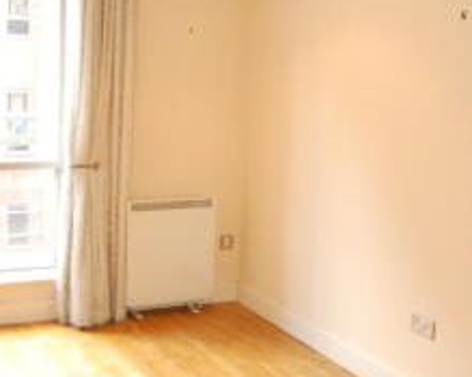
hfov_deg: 34.0
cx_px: 183
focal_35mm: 55
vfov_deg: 27.6
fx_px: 768
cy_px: 173
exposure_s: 1/13
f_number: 5
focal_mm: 18
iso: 400
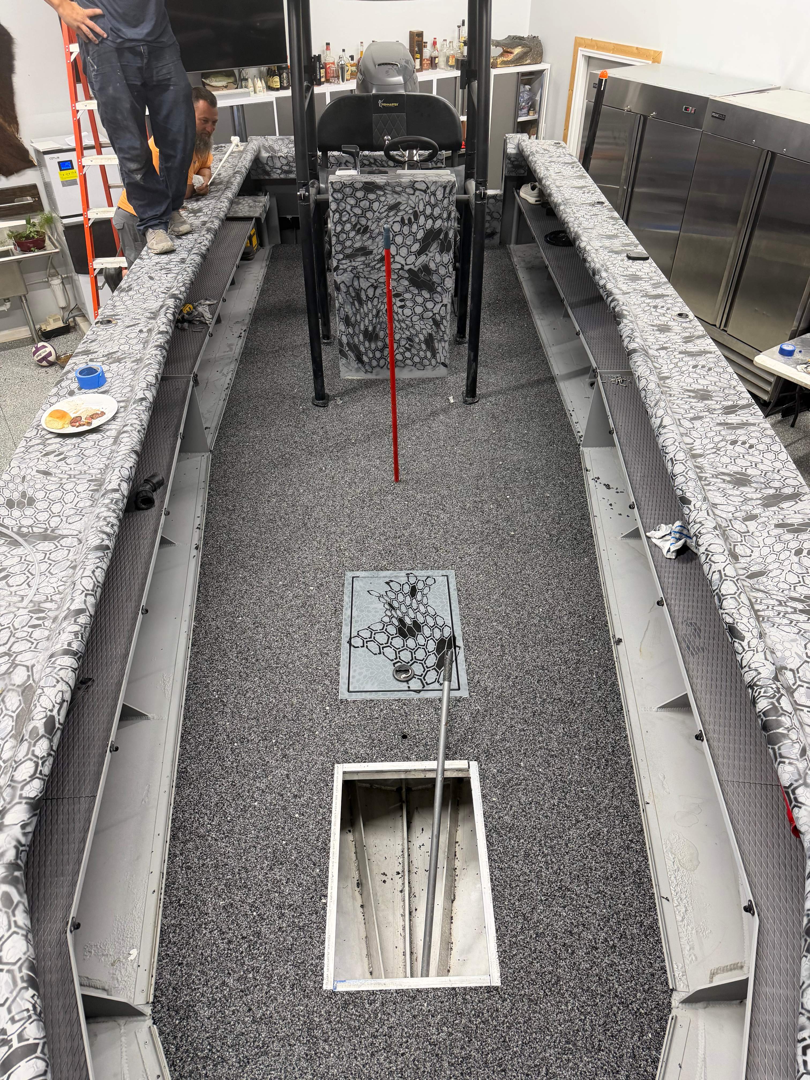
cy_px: 540
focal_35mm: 24
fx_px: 749
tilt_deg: -40.7
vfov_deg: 71.6
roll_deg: -0.6
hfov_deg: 56.8
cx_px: 405
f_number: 1.78
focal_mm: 6.76
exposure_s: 1/63
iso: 200
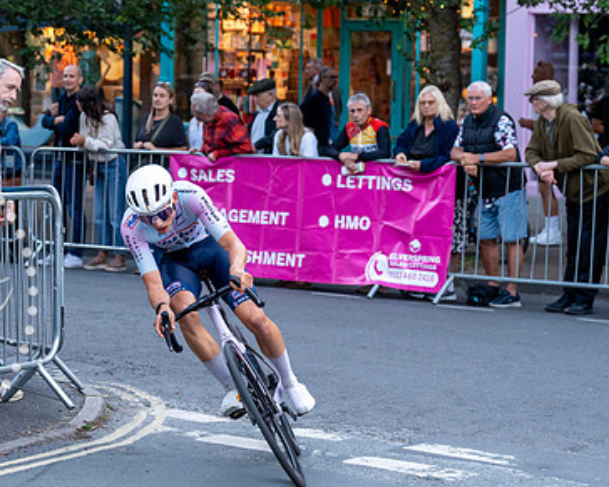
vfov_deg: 14.1
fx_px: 1964
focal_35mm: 109
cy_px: 208
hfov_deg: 17.5
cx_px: 141
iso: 2000
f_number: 3.5
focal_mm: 70
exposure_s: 1/800
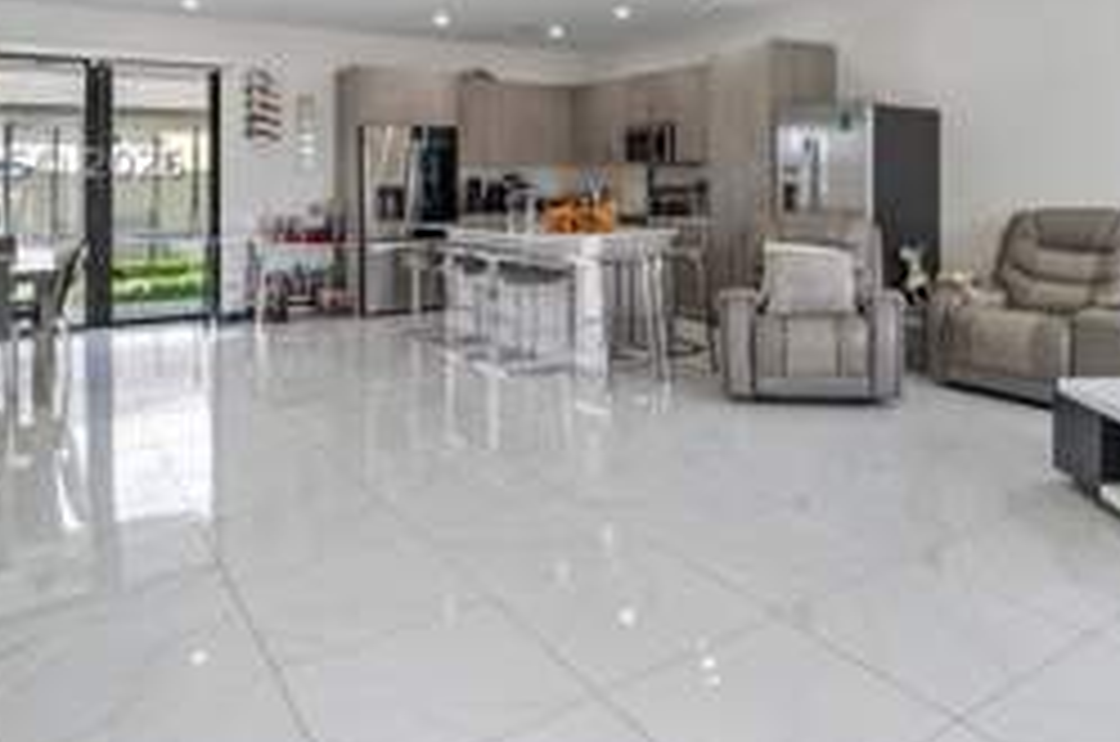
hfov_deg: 66.7
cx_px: 684
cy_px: 160
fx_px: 838
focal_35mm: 27
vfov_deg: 45.6
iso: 500
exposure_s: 1/13
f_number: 9
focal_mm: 14
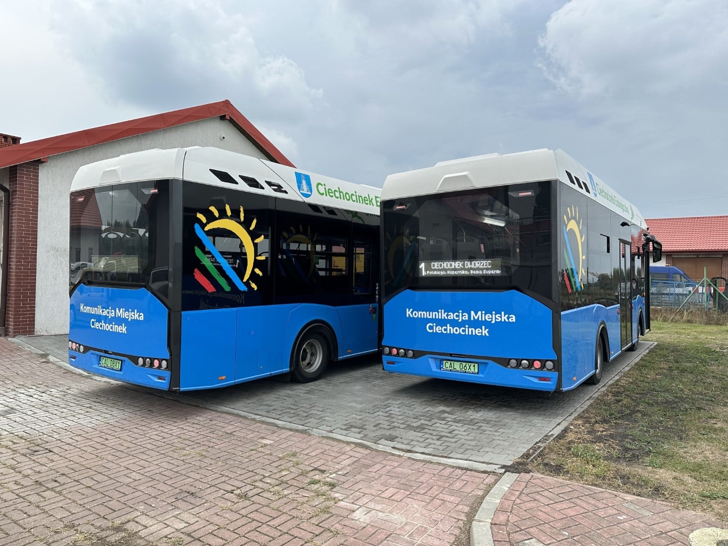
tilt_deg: +0.3
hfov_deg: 71.6
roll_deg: -1.6
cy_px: 273
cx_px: 364
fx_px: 505
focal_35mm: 24
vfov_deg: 56.8
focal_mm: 6.86
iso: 80
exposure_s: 1/2660
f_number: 1.78
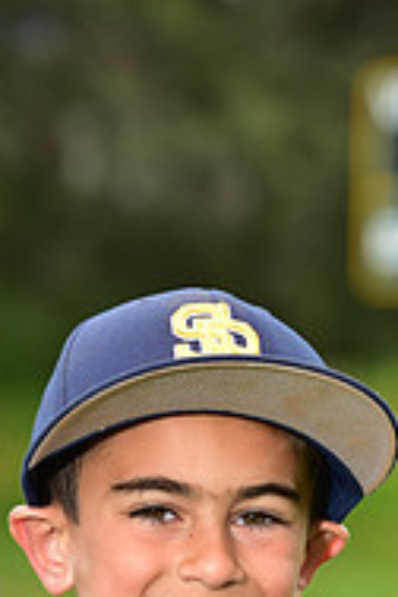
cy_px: 805
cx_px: 185
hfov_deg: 2.8
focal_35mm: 492
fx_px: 8158
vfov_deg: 4.2
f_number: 6.3
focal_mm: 160
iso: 400
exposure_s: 1/250
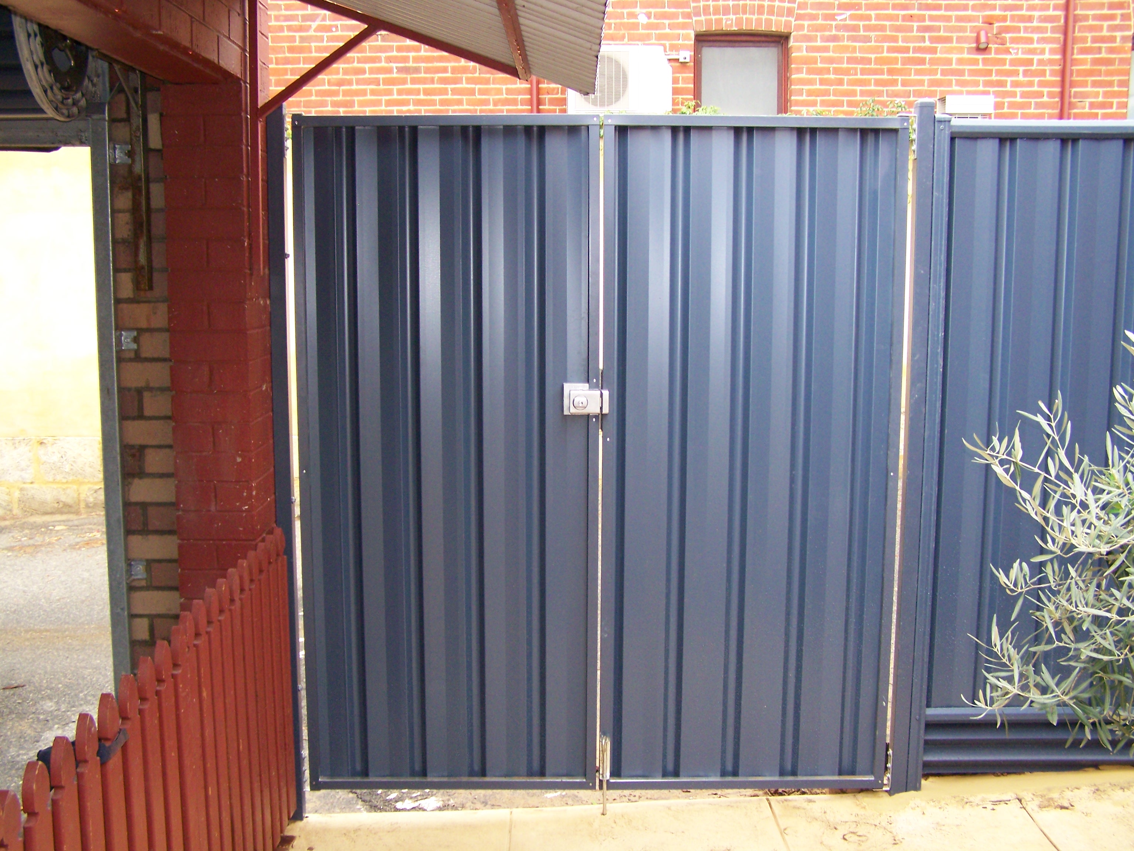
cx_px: 567
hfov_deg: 49.0
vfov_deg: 37.7
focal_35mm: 38
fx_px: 1245
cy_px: 426
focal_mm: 6.3
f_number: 2.8
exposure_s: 1/100
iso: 160
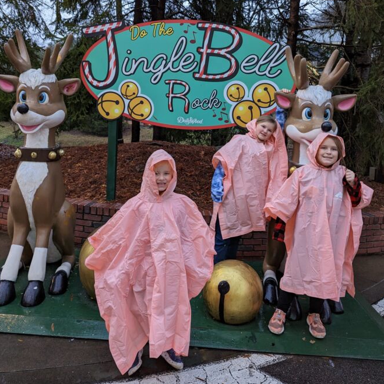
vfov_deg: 55.0
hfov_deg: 55.6
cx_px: 196
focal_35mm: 29
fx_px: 364
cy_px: 143
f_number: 1.85
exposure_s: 1/47.4
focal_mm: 6.81
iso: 167
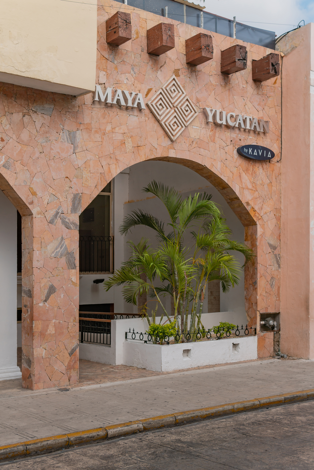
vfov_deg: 43.6
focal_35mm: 45
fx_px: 589
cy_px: 235
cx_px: 157
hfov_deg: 29.9
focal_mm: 30
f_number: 3.5
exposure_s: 1/2000
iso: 100
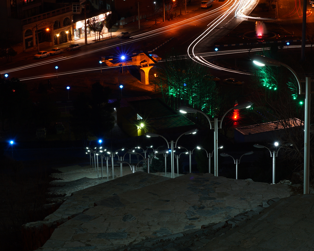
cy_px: 126
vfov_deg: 13.6
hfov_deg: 17.0
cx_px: 160
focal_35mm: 113
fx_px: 1050
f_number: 22
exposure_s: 30
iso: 100
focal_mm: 100
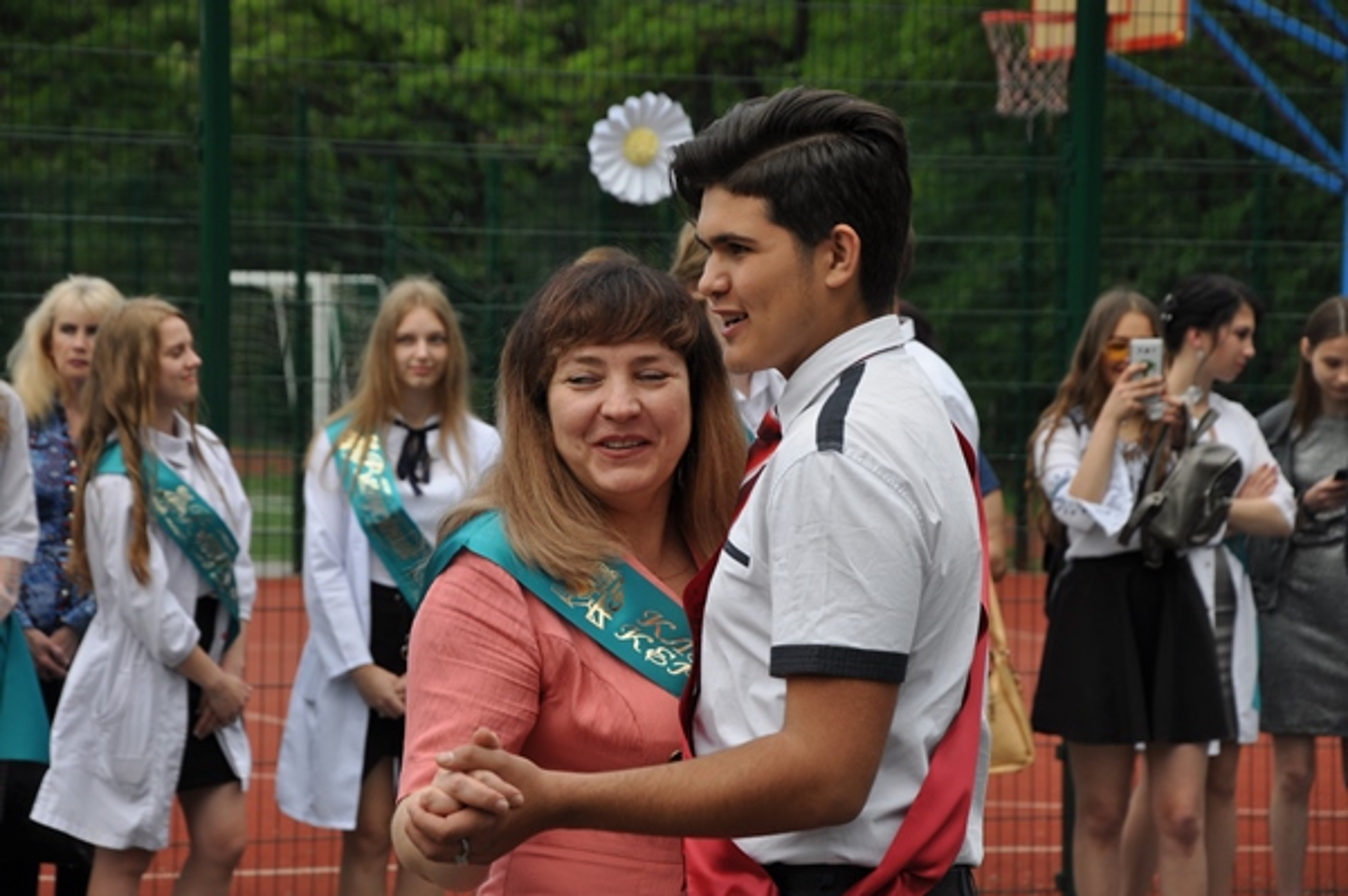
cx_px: 674
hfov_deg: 14.9
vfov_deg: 9.9
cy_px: 448
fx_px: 5163
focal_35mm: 138
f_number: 8
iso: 200
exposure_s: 1/250
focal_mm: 92
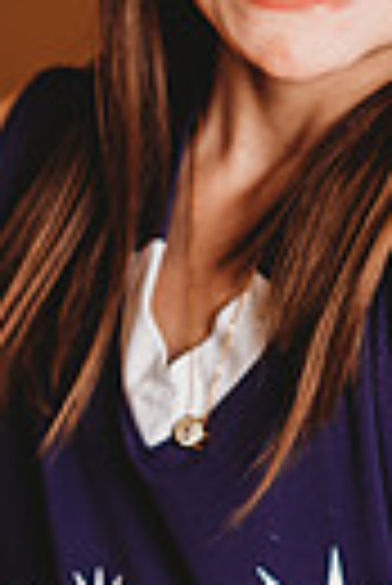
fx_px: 4789
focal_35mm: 294
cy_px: 292
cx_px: 415
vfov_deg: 7.0
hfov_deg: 4.7
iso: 100
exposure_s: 1/160
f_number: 2.5
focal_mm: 85
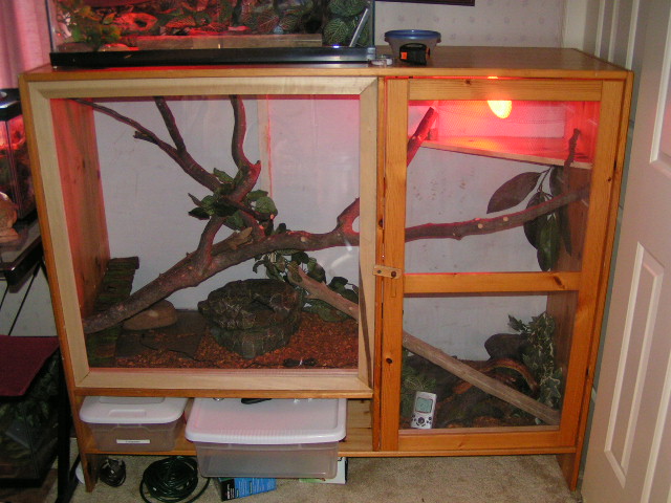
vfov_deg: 37.7
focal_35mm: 38
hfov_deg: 49.0
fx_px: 737
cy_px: 252
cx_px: 336
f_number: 2.8
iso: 200
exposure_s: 1/40
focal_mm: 5.8
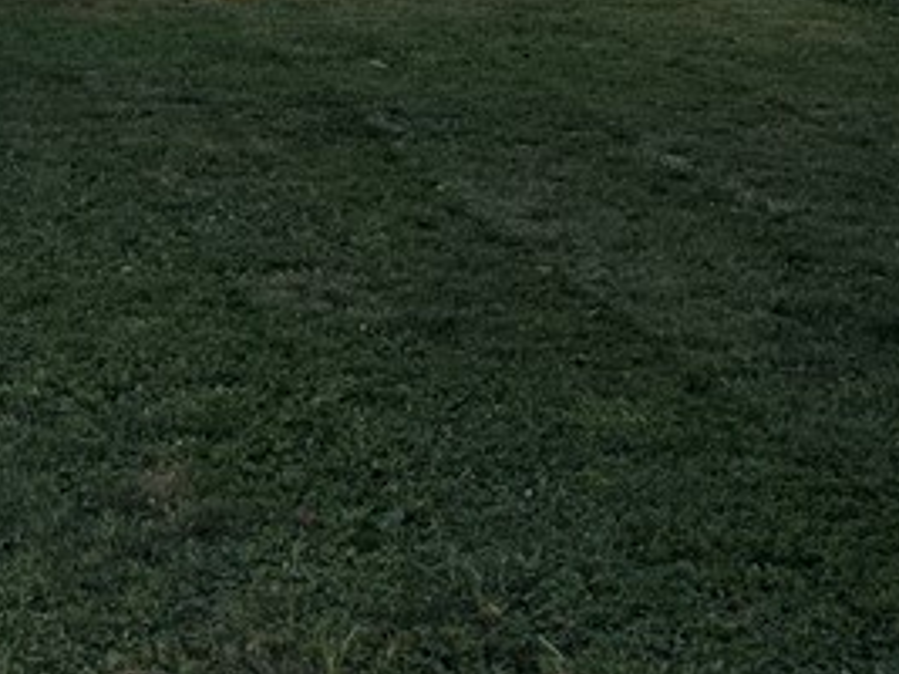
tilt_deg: +1.5
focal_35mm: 92
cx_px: -455
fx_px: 2388
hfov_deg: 18.8
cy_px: -391
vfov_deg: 14.7
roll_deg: +0.2
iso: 100
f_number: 1.78
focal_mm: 6.76
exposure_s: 1/3279
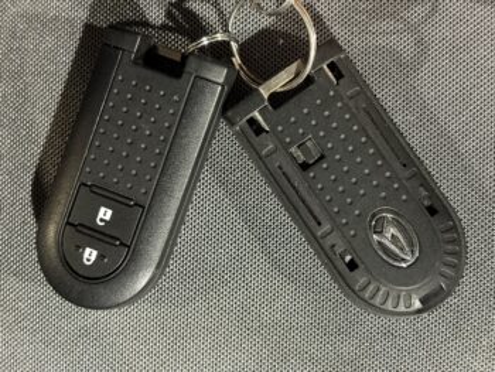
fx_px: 744
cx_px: 248
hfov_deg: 36.8
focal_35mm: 52
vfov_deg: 28.1
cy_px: 186
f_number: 1.6
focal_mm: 5.96
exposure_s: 1/20
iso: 320
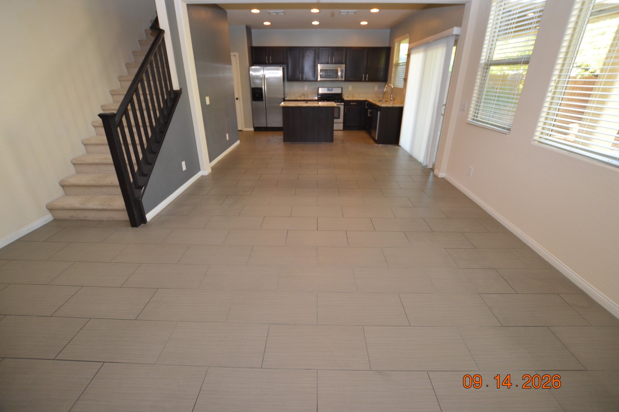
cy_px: 206
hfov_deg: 100.4
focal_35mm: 15
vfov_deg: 77.2
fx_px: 258
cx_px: 310
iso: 450
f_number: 3.5
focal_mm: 10
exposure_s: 1/60
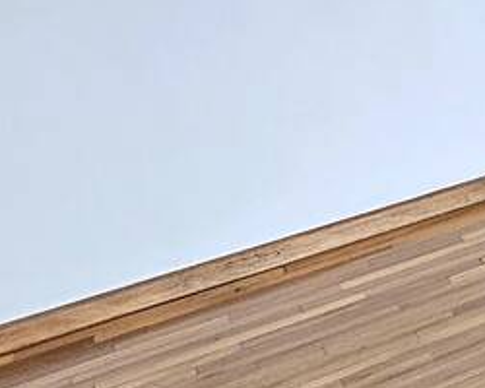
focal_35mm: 73
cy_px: -357
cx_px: 1116
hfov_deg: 15.8
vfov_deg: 16.6
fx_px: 1048
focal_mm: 2.2
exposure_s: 1/120
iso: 80
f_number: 2.2
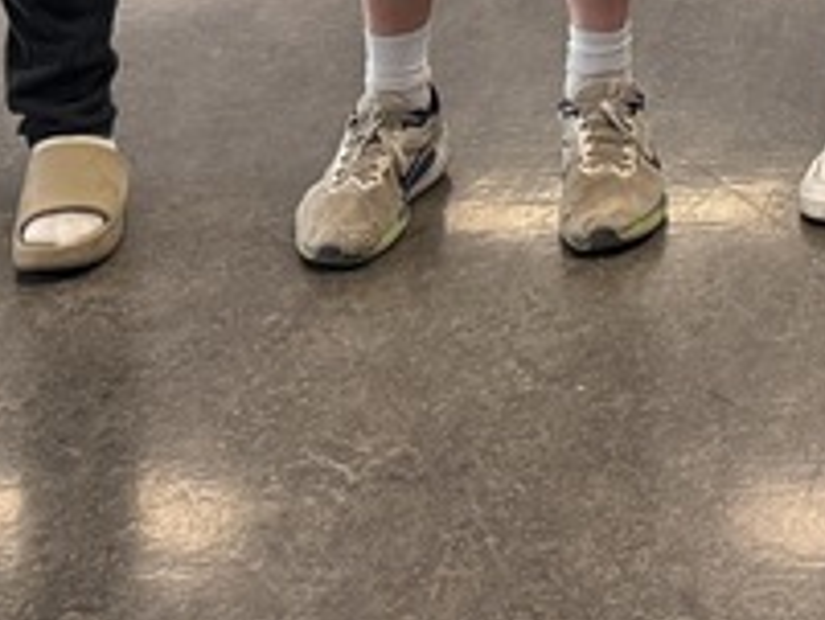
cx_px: 1203
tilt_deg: -8.9
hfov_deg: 15.1
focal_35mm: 122
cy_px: -677
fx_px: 2909
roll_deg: -0.5
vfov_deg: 10.9
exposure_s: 1/120
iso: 250
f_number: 1.78
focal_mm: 6.76
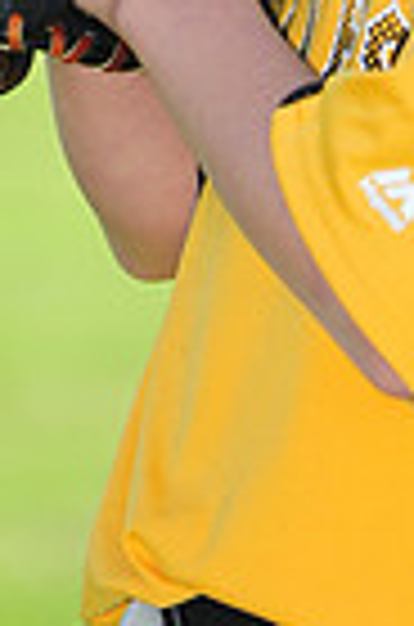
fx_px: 13400
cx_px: 328
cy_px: -396
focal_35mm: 773
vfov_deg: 2.7
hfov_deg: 1.8
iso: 400
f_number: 4.5
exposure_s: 1/1600
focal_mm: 185
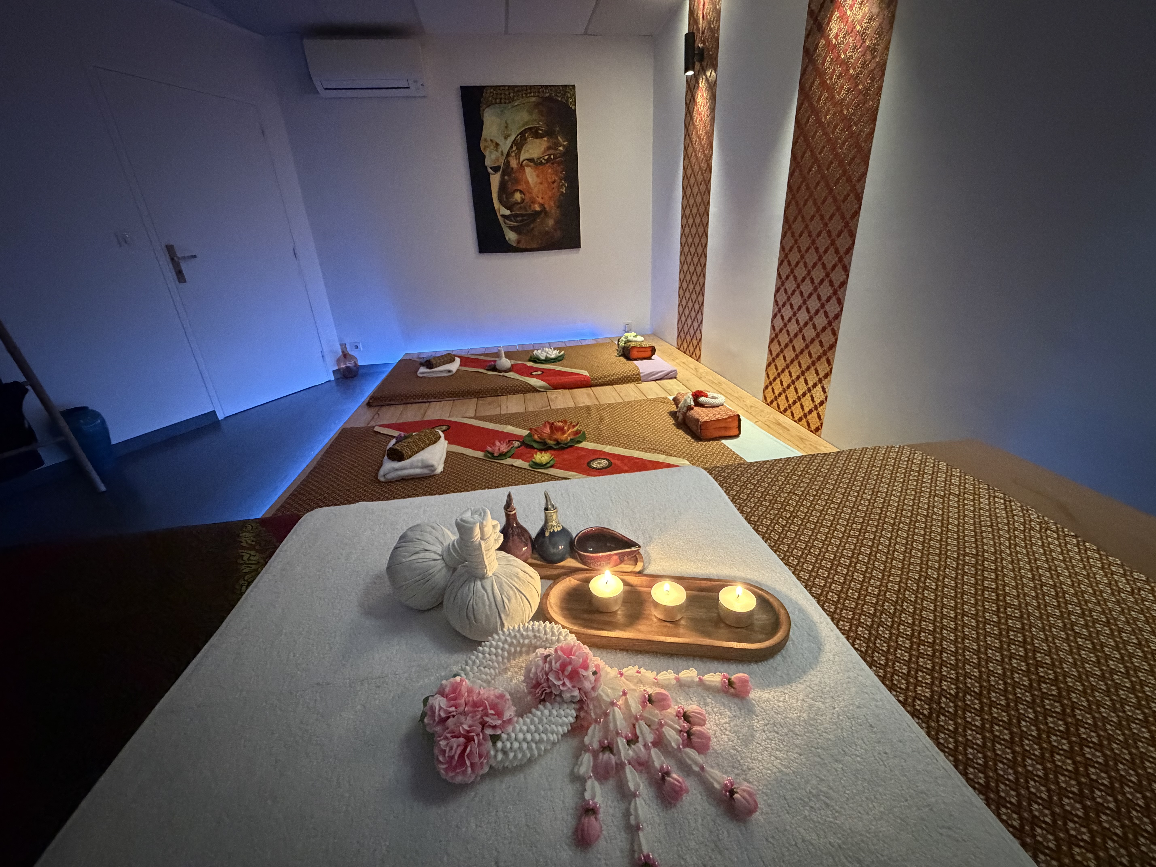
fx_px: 468
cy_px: 434
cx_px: 578
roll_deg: +3.8
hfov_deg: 102.1
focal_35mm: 14
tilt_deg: -22.1
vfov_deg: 85.7
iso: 1250
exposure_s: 1/33
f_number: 2.2
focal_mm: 2.22
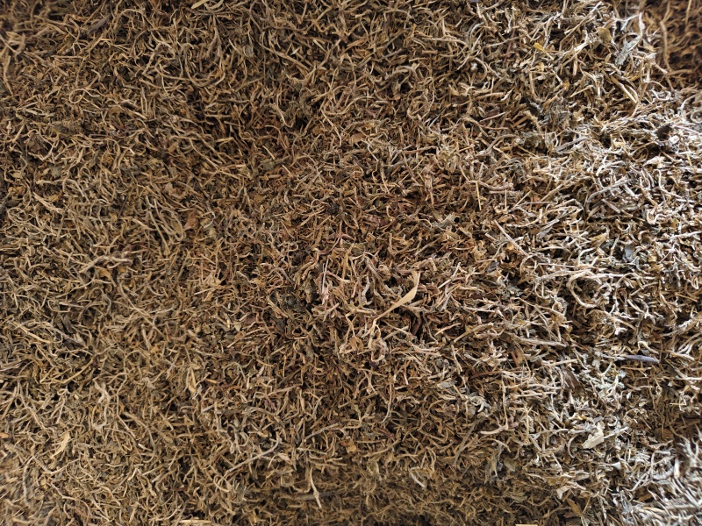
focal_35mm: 23
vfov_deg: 58.9
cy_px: 263
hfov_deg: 73.9
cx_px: 351
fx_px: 466
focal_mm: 5.56
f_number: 1.88
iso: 801
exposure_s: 1/100
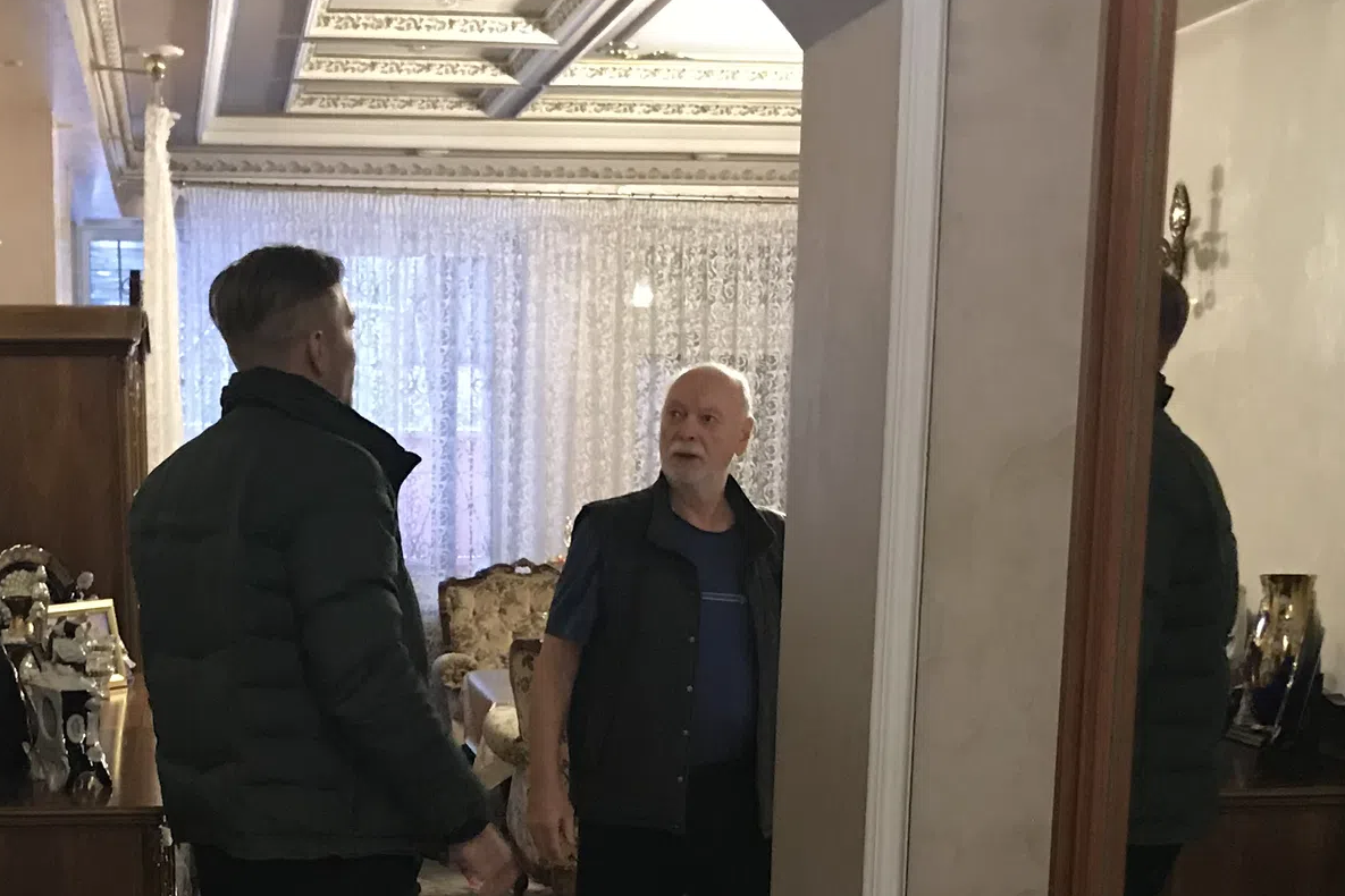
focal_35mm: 59
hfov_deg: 33.7
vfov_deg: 22.2
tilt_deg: -10.5
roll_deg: +0.4
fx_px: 2204
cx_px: 459
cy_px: 888
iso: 100
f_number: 1.8
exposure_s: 1/7
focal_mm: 3.99
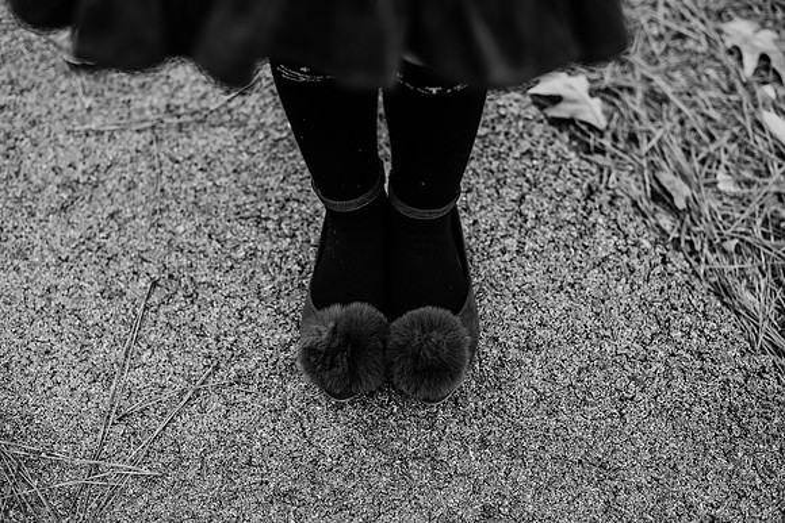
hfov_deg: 39.6
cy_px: 262
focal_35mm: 50
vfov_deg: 27.0
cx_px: 392
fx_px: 1090
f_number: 3.2
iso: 320
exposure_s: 1/640
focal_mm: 50
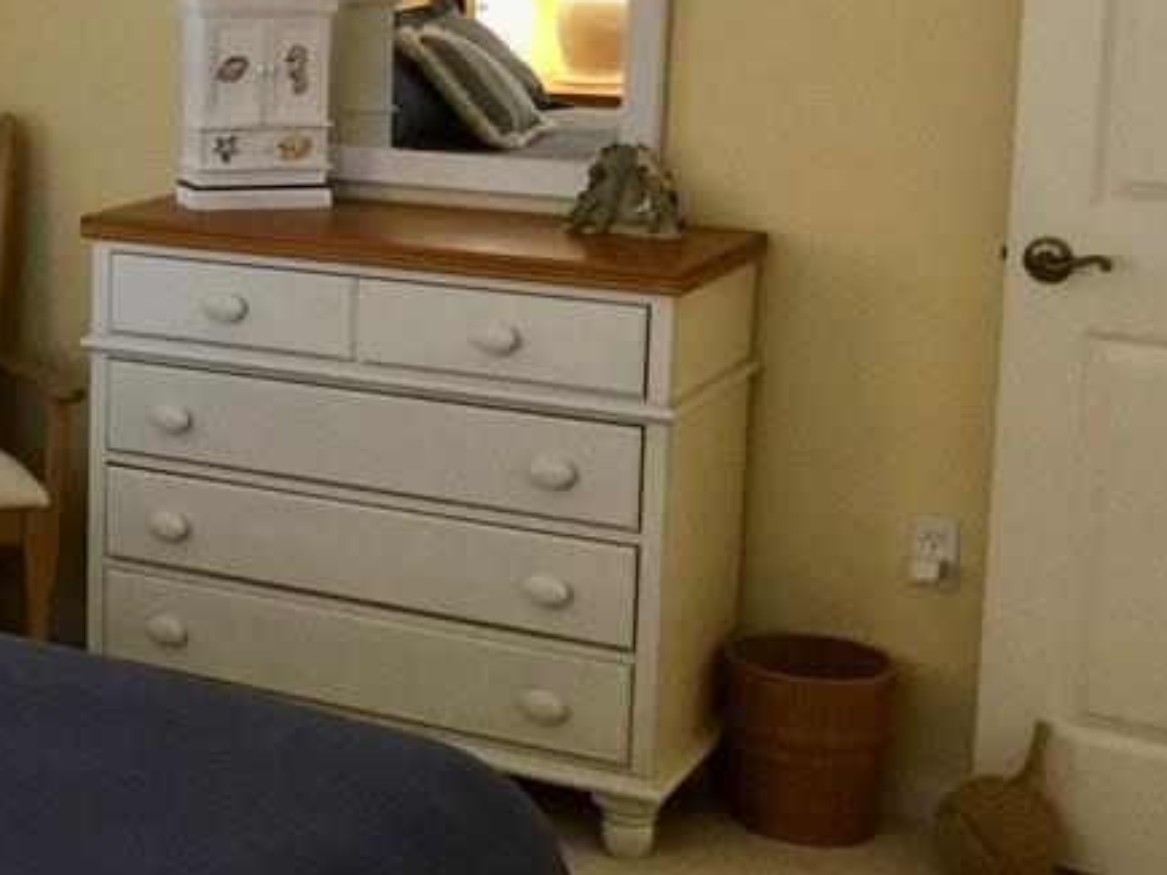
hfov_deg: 24.6
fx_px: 2460
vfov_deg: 20.0
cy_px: 191
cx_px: -156
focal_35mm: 73
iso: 160
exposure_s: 1/30
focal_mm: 3.3
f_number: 2.4
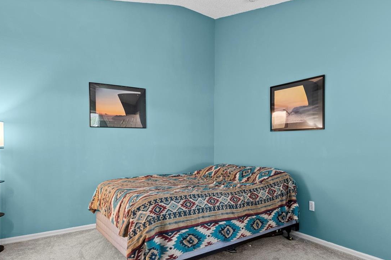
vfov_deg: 56.9
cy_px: 148
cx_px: 225
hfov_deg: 78.1
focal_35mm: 22
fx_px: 239
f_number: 9
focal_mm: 10
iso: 200
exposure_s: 3
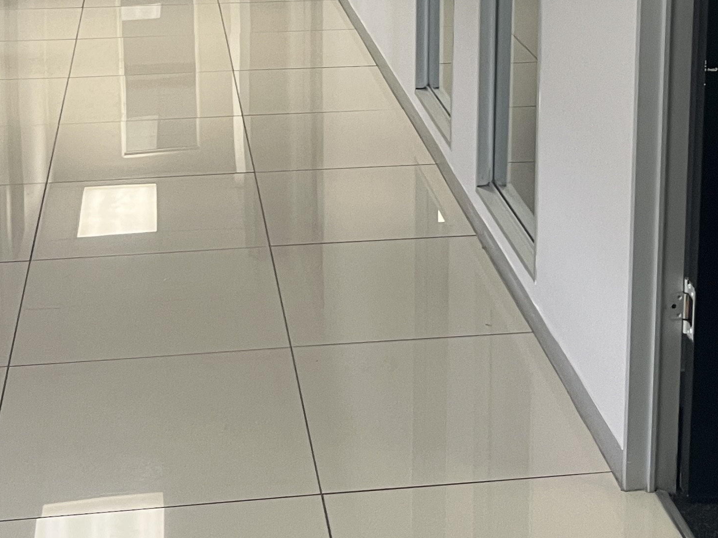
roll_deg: -0.5
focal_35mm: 72
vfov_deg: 19.5
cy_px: -73
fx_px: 1493
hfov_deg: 27.0
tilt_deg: -8.7
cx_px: 360
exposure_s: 1/50
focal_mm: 5.1
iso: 100
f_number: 1.6
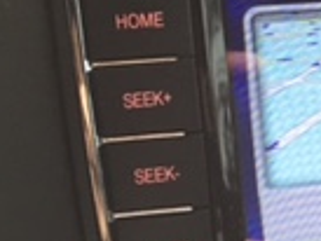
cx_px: 553
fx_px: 1253
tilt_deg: -24.0
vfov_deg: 11.0
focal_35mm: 135
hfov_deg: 13.3
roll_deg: -0.7
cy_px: 145
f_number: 2.2
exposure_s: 1/30
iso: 50
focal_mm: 4.15
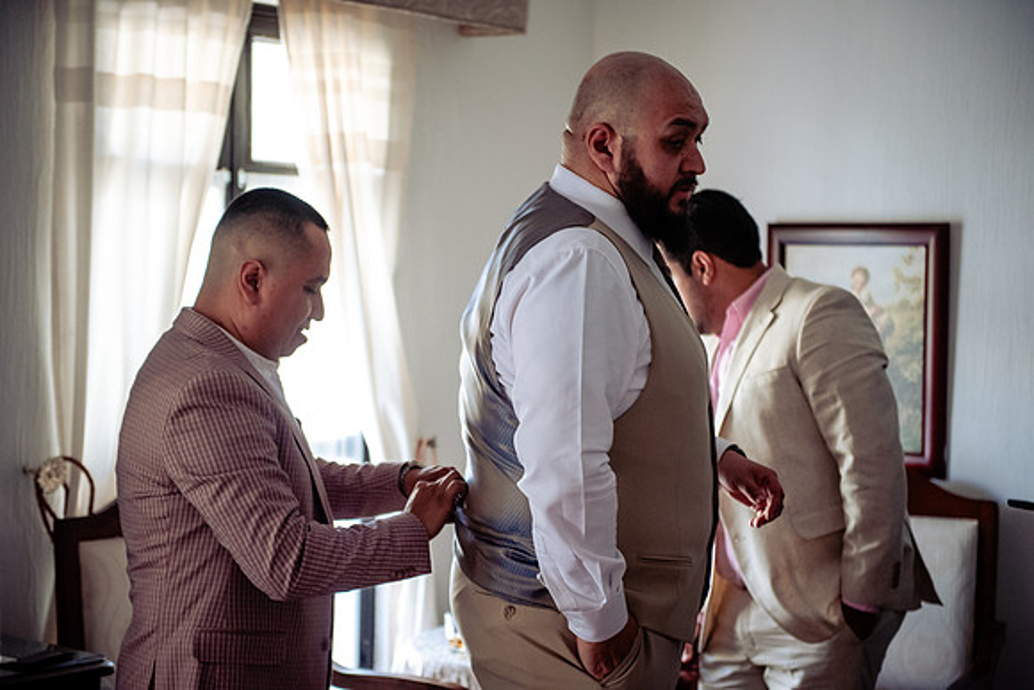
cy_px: 345
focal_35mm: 70
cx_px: 517
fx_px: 2011
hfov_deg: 28.8
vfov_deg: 19.5
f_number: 2.8
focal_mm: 70
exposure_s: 1/125
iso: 2500
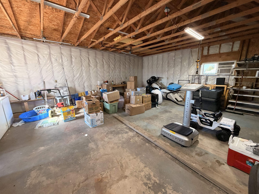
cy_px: 97
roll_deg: +1.0
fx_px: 105
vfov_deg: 85.7
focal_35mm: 14
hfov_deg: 102.1
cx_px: 130
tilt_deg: -11.9
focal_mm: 2.22
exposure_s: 1/60
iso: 320
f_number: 2.2
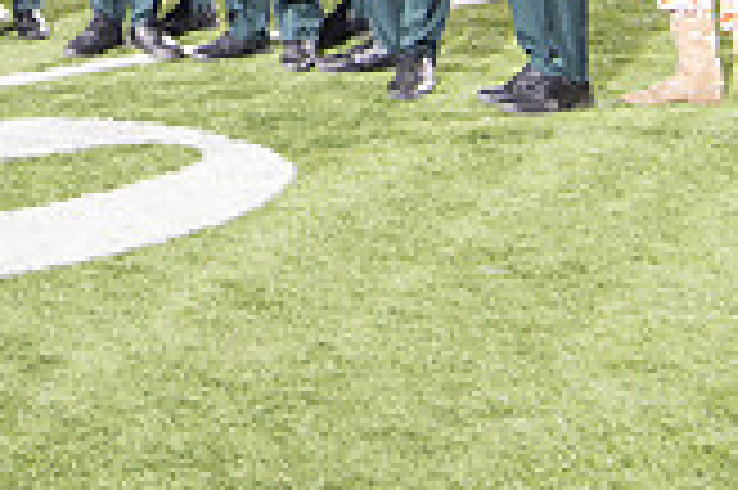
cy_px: -243
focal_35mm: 120
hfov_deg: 16.6
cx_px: -76
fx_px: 2458
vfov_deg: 11.0
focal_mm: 34
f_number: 5
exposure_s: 1/15
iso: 1000
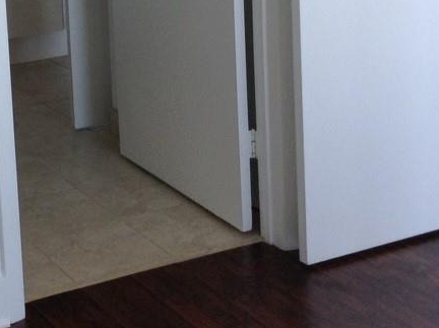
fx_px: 1254
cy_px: -43
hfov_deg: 19.3
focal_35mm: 99
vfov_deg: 14.5
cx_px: -3
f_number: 2.4
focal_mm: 3.3
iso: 25
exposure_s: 1/60
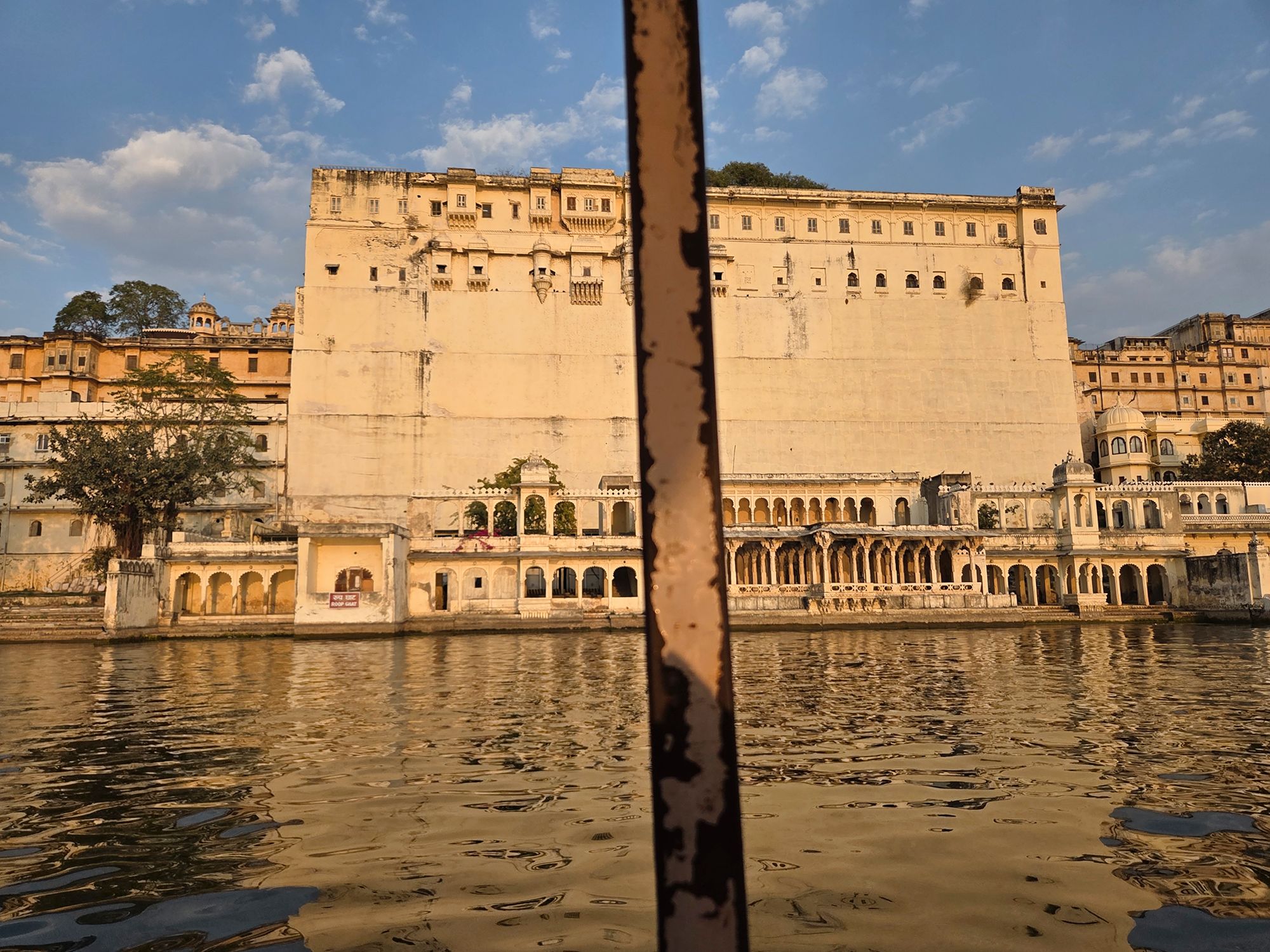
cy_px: 476
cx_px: 635
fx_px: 844
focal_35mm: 23
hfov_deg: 73.9
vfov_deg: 58.9
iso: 80
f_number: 1.8
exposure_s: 1/3354
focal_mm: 5.4
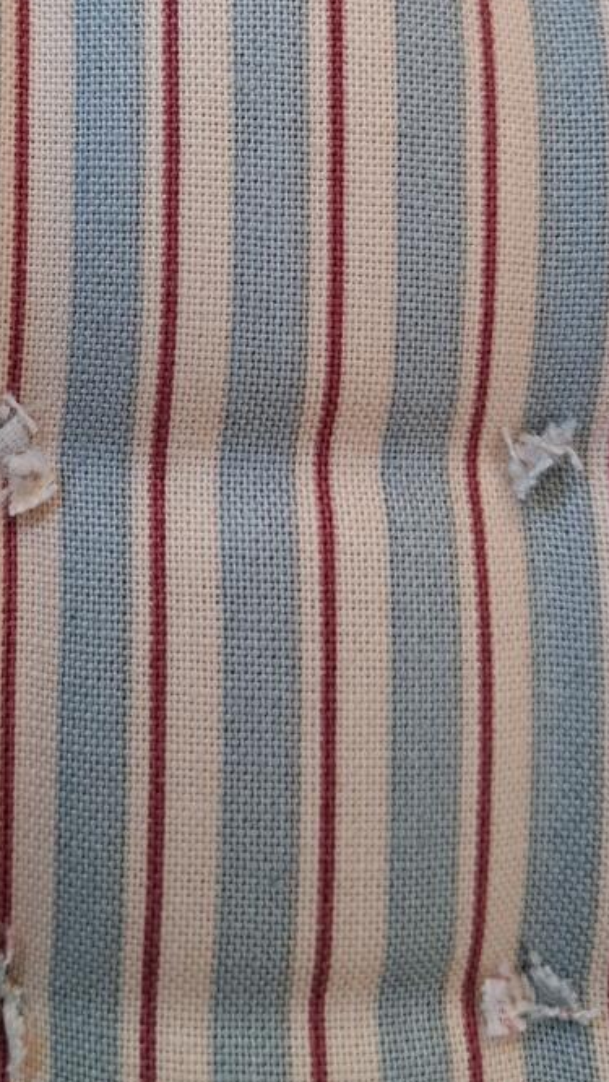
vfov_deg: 37.9
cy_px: 234
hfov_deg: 22.3
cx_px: 122
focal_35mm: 53
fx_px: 1520
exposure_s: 1/100
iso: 100
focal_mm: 4
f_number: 1.8
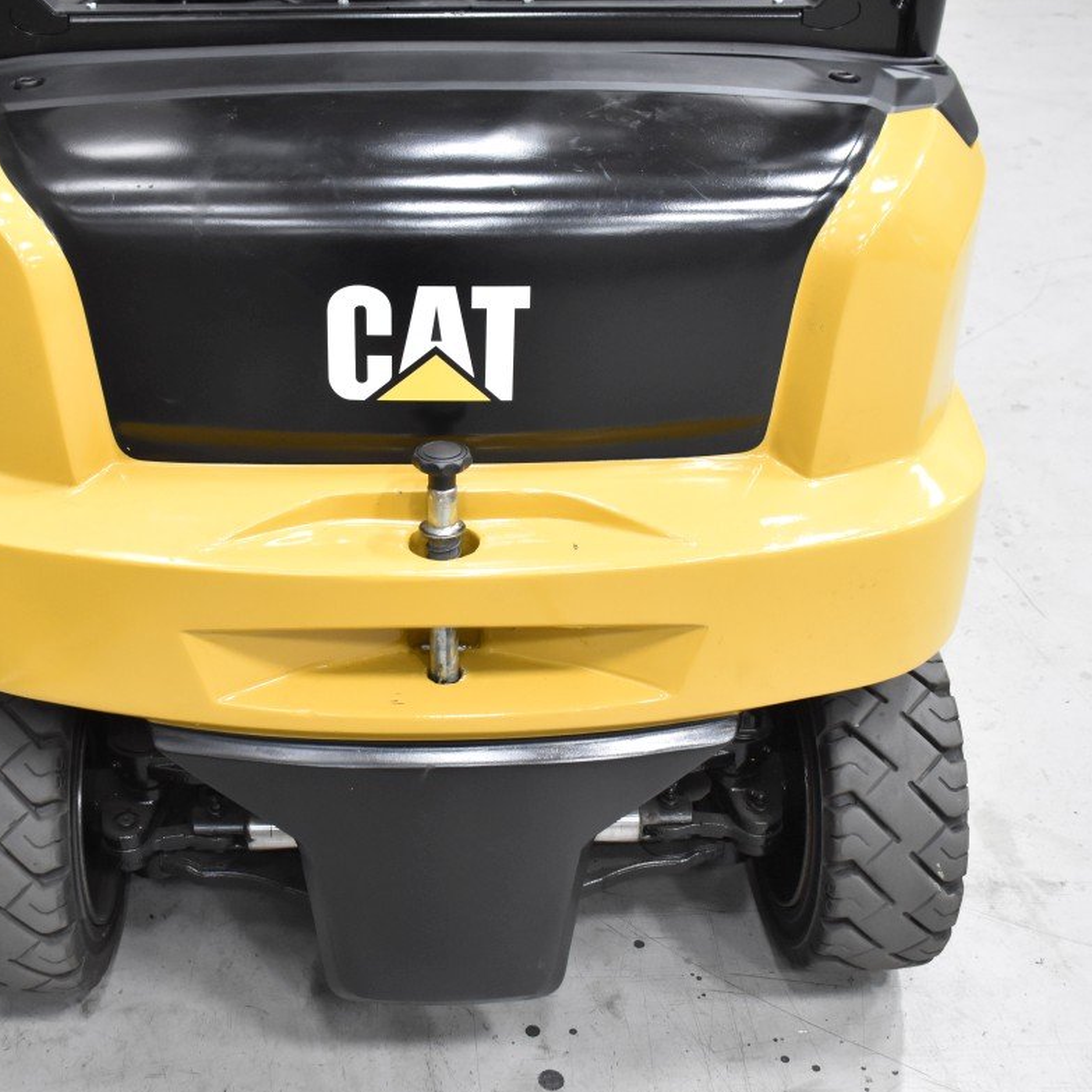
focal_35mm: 43
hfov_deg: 39.0
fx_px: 1535
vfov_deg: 39.2
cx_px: 435
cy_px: 544
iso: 1600
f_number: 4.5
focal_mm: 22
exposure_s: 1/30
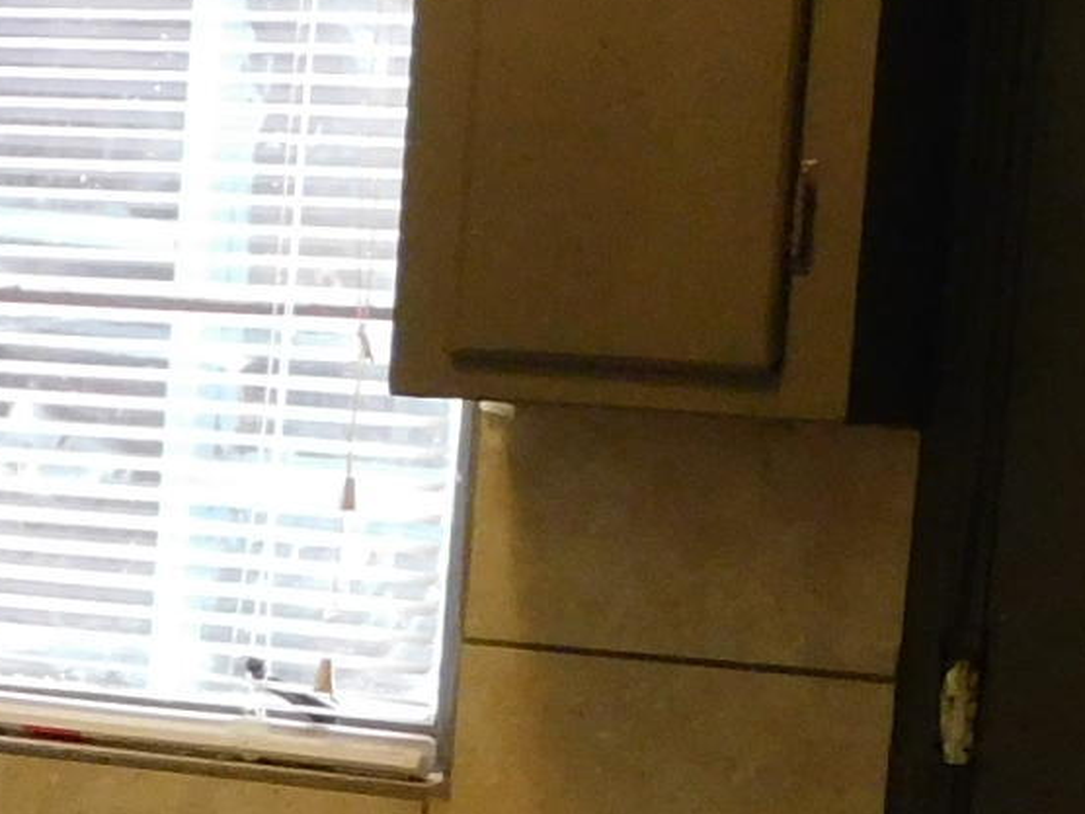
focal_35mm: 124
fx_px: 3887
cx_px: -193
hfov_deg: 15.4
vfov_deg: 11.8
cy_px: 824
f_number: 3
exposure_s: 1/30
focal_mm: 4
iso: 400
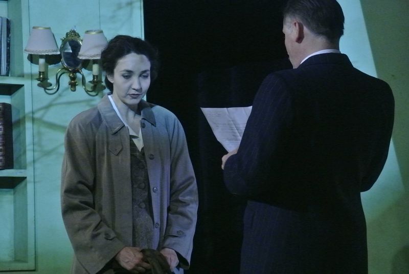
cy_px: 137
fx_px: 2365
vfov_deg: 6.6
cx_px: 204
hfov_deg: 9.9
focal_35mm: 208
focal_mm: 77.1
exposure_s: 1/80
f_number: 4.8
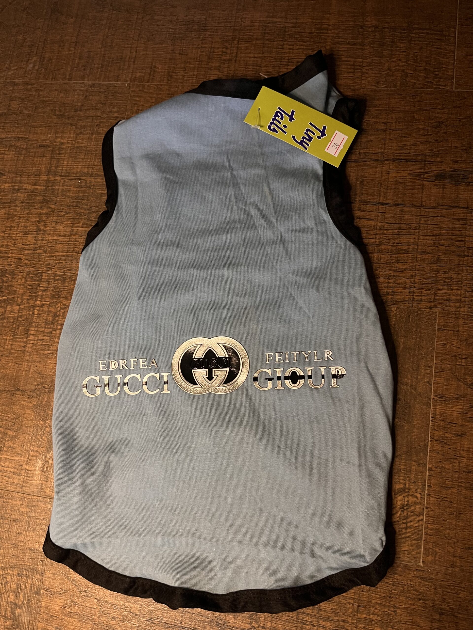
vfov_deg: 67.3
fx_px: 474
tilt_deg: -76.8
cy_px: 315
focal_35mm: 26
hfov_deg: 53.1
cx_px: 236
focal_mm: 5.1
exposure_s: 1/50
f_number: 1.6
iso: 400
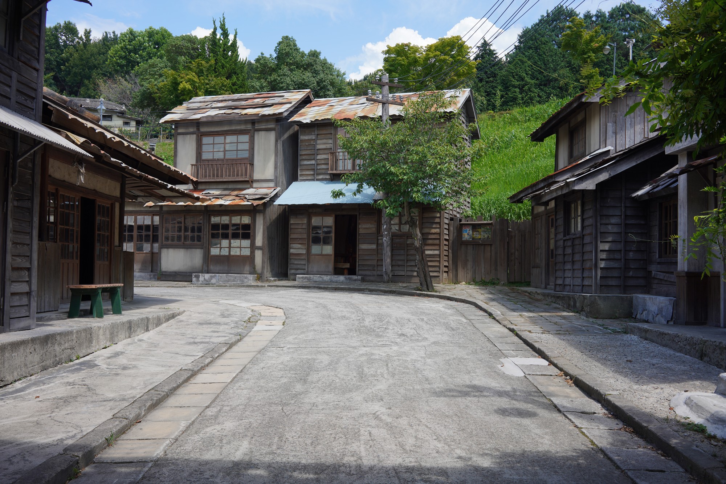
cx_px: 363
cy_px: 242
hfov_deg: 54.4
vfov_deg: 37.9
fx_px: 706
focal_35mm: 35
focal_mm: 35
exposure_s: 1/100
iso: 100
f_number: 10
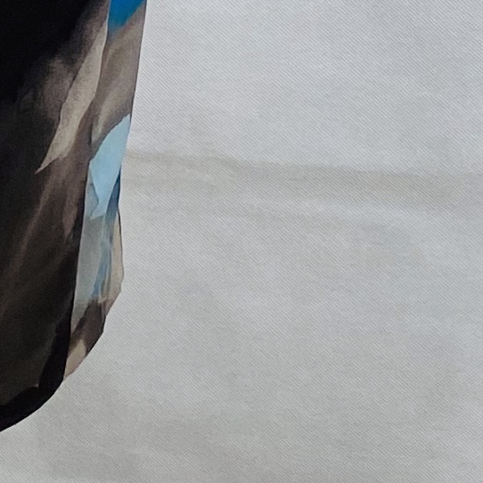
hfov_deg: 10.0
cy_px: -978
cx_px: -197
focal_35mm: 171
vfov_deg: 8.5
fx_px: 2699
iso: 80
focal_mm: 4.25
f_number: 1.8
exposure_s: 1/120
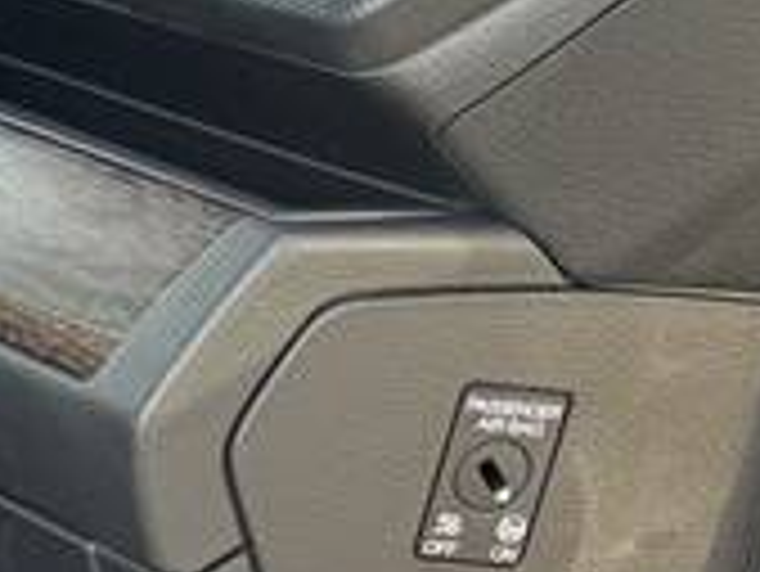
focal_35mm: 170
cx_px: -1273
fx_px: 3735
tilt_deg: -18.1
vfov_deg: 8.6
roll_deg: -3.5
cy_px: 712
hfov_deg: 9.7
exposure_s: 1/134
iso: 64
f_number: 1.78
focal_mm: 6.76
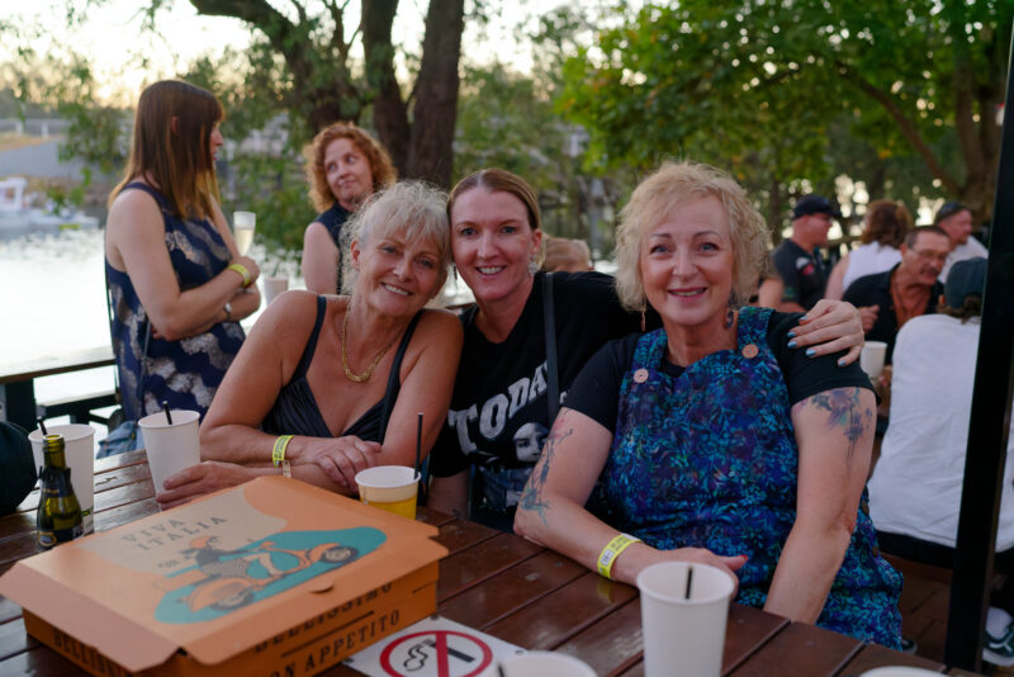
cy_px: 338
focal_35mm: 35
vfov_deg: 37.9
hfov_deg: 54.4
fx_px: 986
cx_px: 507
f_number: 2.8
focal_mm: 35
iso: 4000
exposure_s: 1/200
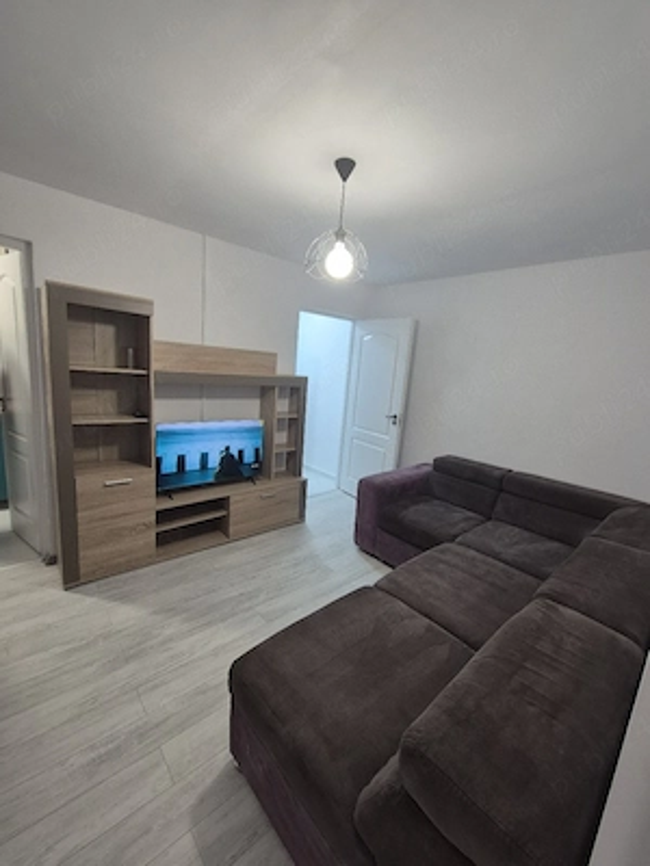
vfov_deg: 106.2
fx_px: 325
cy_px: 433
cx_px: 325
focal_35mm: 13
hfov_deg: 89.9
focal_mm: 2.2
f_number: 2.2
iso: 100
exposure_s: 1/50
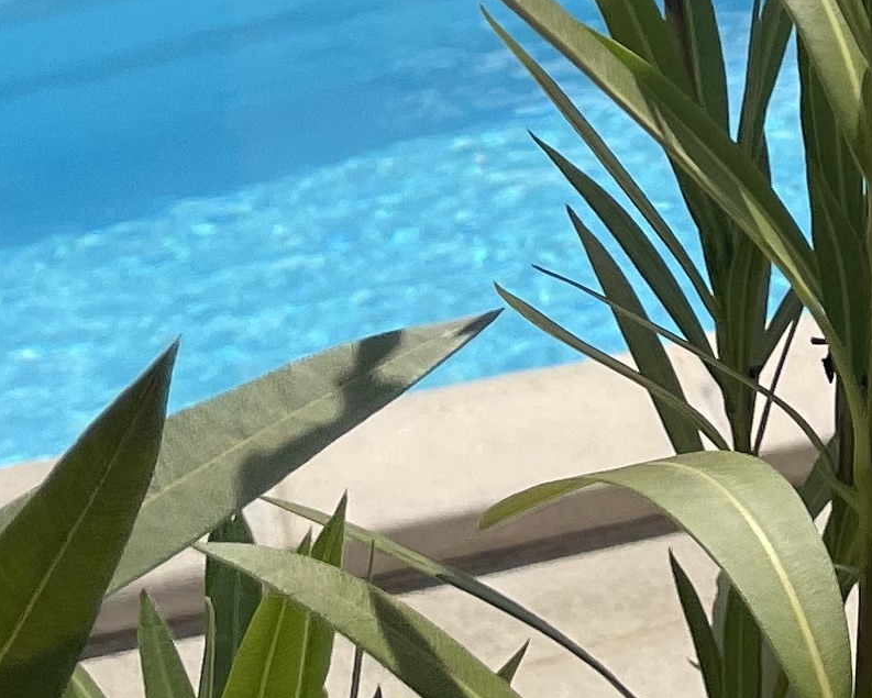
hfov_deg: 13.8
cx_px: 1387
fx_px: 3330
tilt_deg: -1.6
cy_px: -830
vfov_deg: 10.7
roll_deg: +3.1
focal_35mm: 129
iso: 50
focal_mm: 4.2
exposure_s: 1/9091
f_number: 1.6
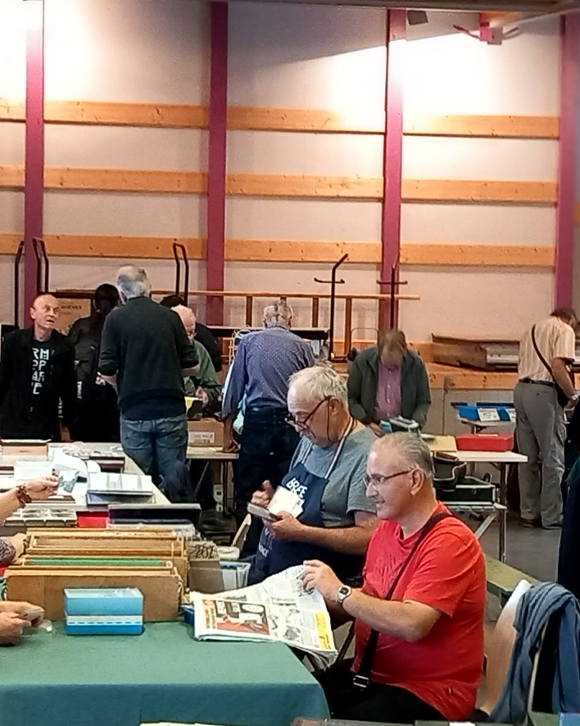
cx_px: 266
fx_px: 1931
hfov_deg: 17.1
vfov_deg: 21.3
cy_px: 372
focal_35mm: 90
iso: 250
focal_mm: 4
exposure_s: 1/33
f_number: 2
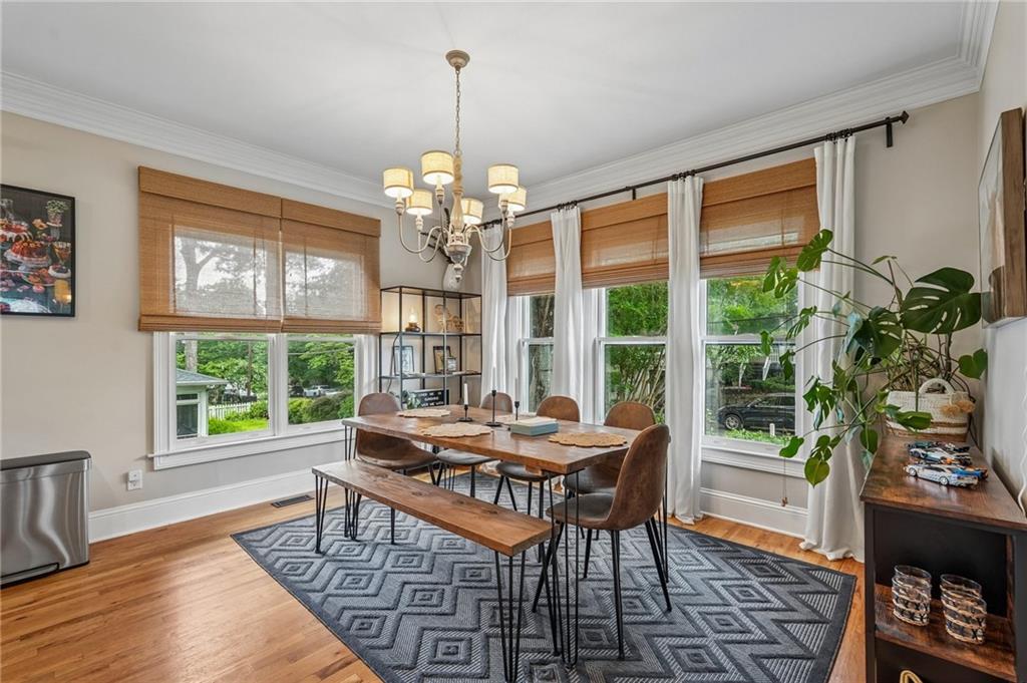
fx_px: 456
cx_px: 514
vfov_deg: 73.7
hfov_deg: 96.8
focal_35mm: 16
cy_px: 342
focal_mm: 16
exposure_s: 1/20
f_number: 8
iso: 800
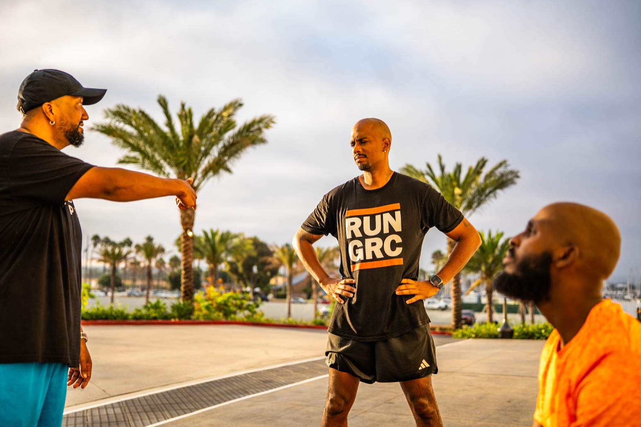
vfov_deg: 36.9
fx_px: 641
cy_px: 210
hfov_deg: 53.1
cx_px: 315
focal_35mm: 36
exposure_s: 1/640
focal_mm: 35
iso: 160
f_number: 2
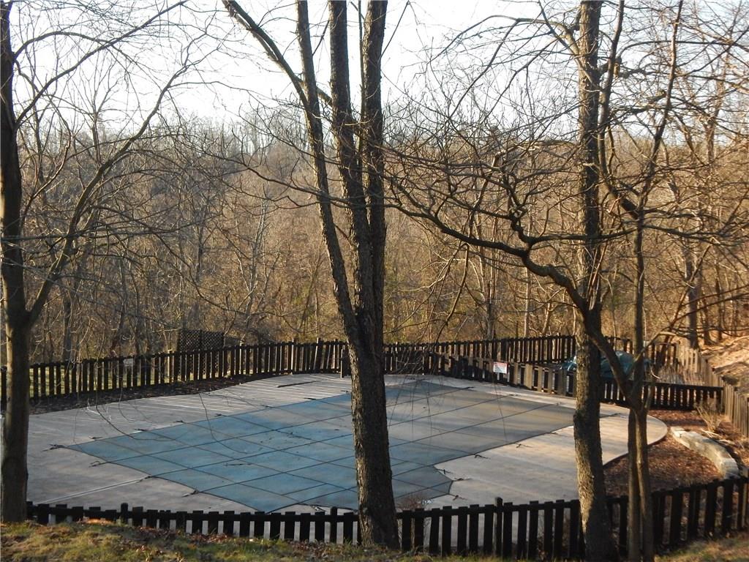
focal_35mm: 48
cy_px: 281
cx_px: 374
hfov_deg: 39.7
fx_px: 1039
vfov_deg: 30.3
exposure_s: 1/1250
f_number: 3.7
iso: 800
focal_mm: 8.6
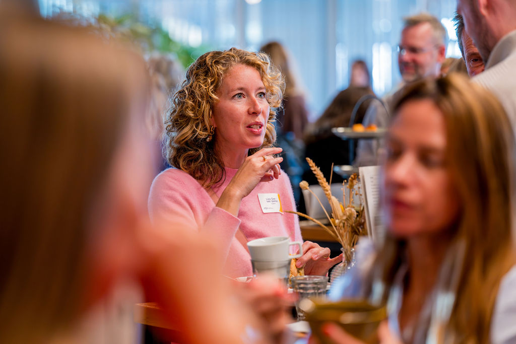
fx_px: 1748
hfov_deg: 16.8
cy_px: 159
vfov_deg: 11.2
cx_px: 245
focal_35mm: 122
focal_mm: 110
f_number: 2.8
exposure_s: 1/125
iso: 1600
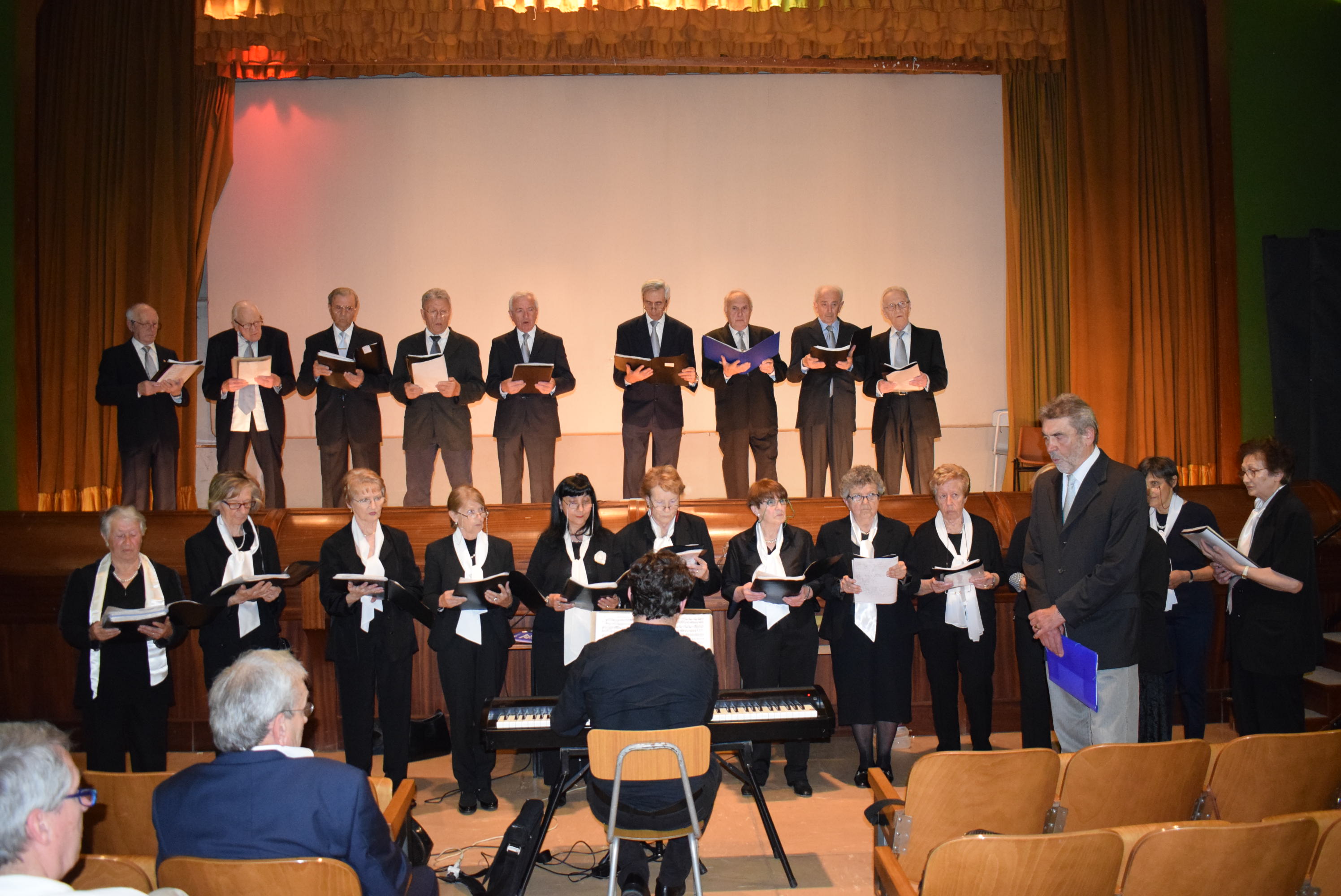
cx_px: 670
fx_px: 1118
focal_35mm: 30
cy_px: 448
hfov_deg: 61.9
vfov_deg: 43.7
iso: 3200
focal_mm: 20
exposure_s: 1/60
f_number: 3.8
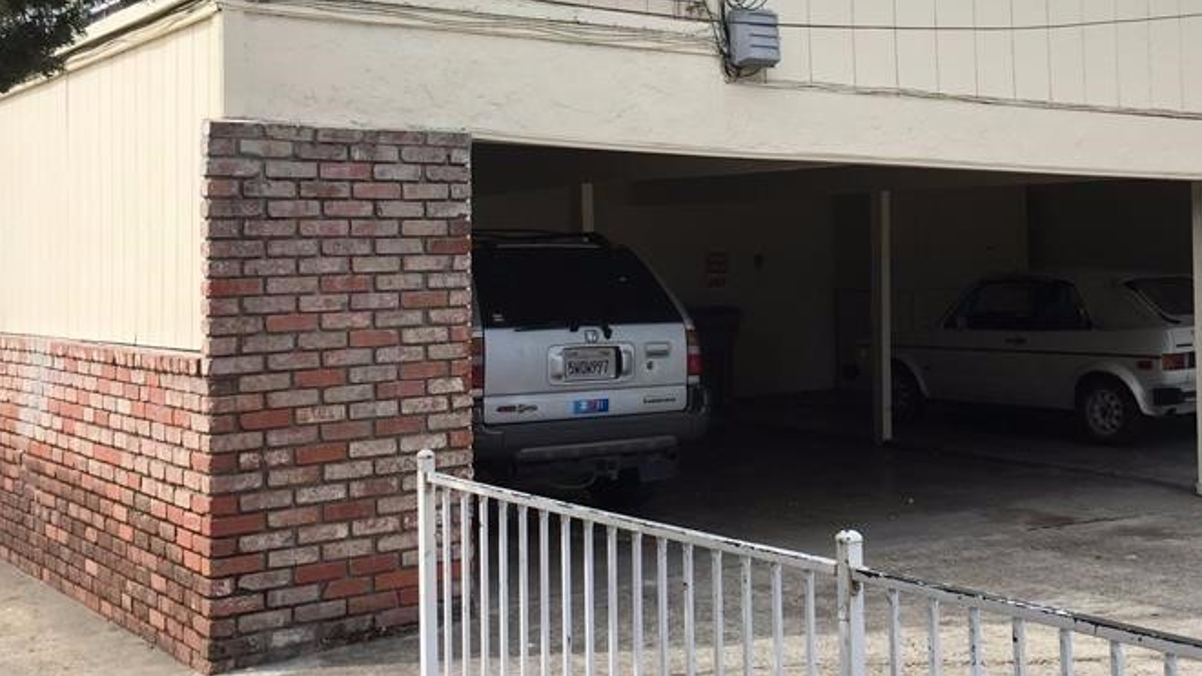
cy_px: 200
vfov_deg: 24.2
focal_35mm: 49
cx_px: 783
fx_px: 1561
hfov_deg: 41.7
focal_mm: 4.15
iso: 32
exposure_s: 1/1068
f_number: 2.2
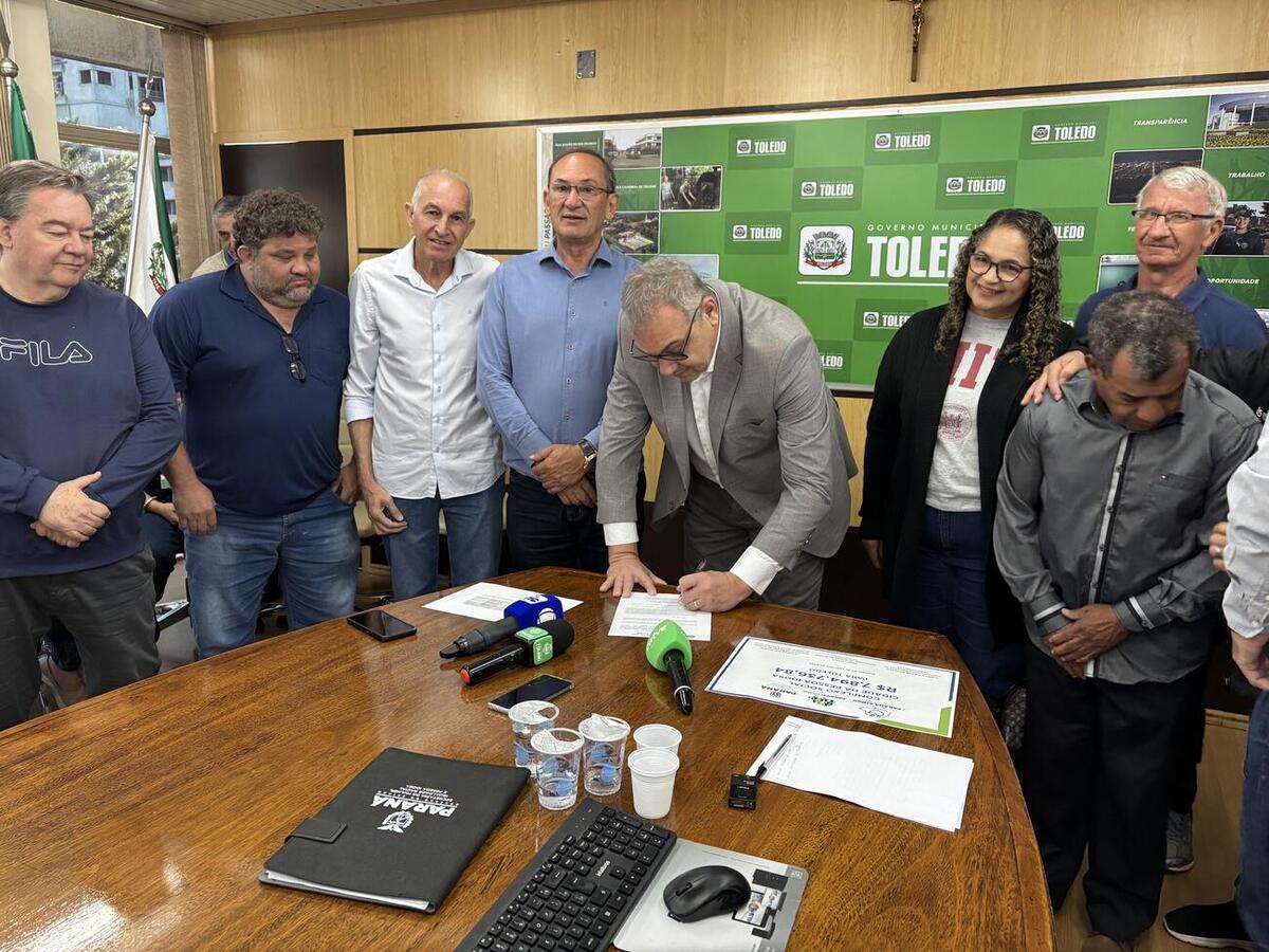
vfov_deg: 53.1
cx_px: 634
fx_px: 953
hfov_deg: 67.3
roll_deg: -1.7
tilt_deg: -11.5
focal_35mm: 26
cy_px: 476
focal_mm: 5.96
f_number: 1.6
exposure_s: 1/60
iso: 320
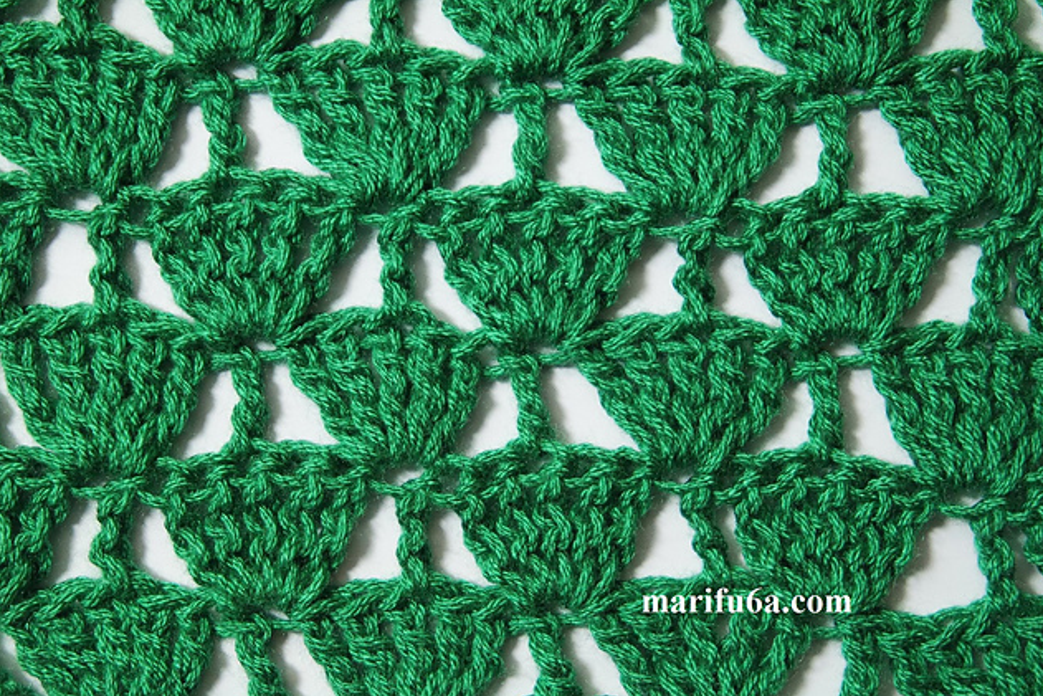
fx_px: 2260
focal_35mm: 78
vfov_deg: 17.5
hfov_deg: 26.0
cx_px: 524
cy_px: 350
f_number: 5.6
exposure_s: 1/80
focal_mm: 50
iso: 800
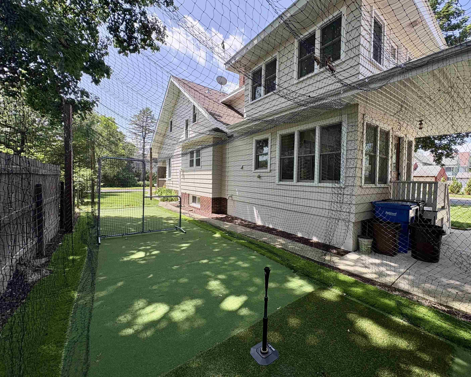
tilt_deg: -0.6
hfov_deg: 96.6
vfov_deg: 84.0
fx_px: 209
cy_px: 183
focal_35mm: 15
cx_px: 255
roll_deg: -0.8
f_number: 2.2
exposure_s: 1/317
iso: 64
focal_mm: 2.22
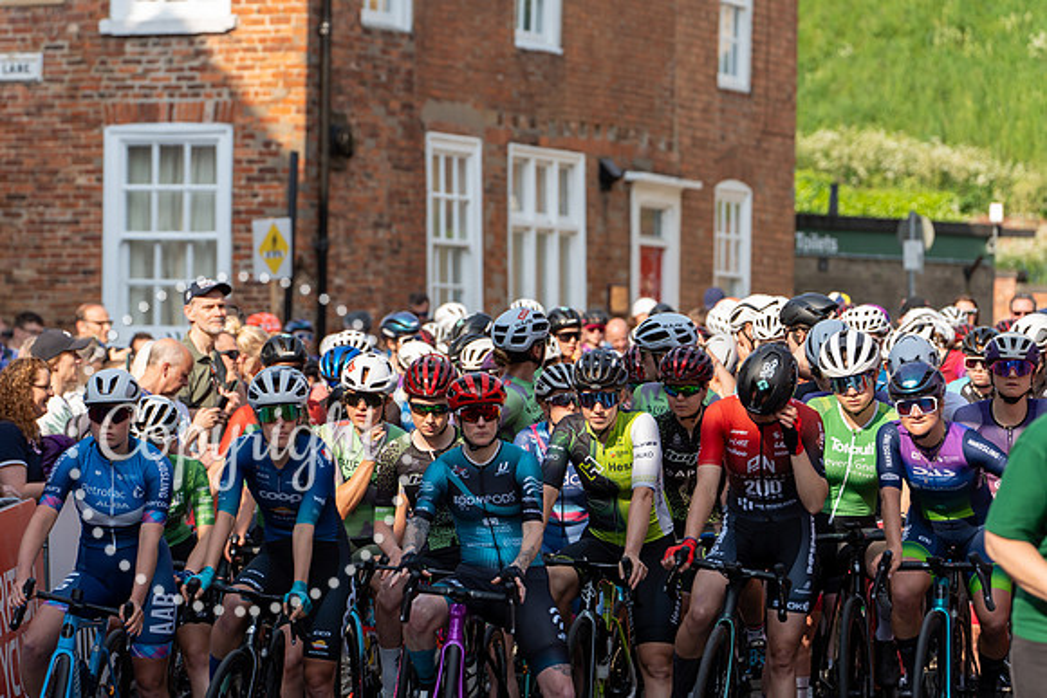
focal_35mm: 162
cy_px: 336
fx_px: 4717
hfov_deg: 12.7
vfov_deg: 8.5
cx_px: 498
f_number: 4
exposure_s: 1/1000
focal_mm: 150
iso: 200
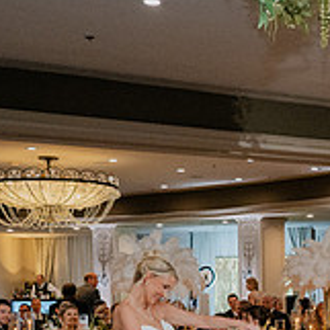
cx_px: 354
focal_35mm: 78
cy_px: 335
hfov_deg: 21.2
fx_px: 841
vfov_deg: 21.4
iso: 2500
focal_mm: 24
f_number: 2.8
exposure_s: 1/160
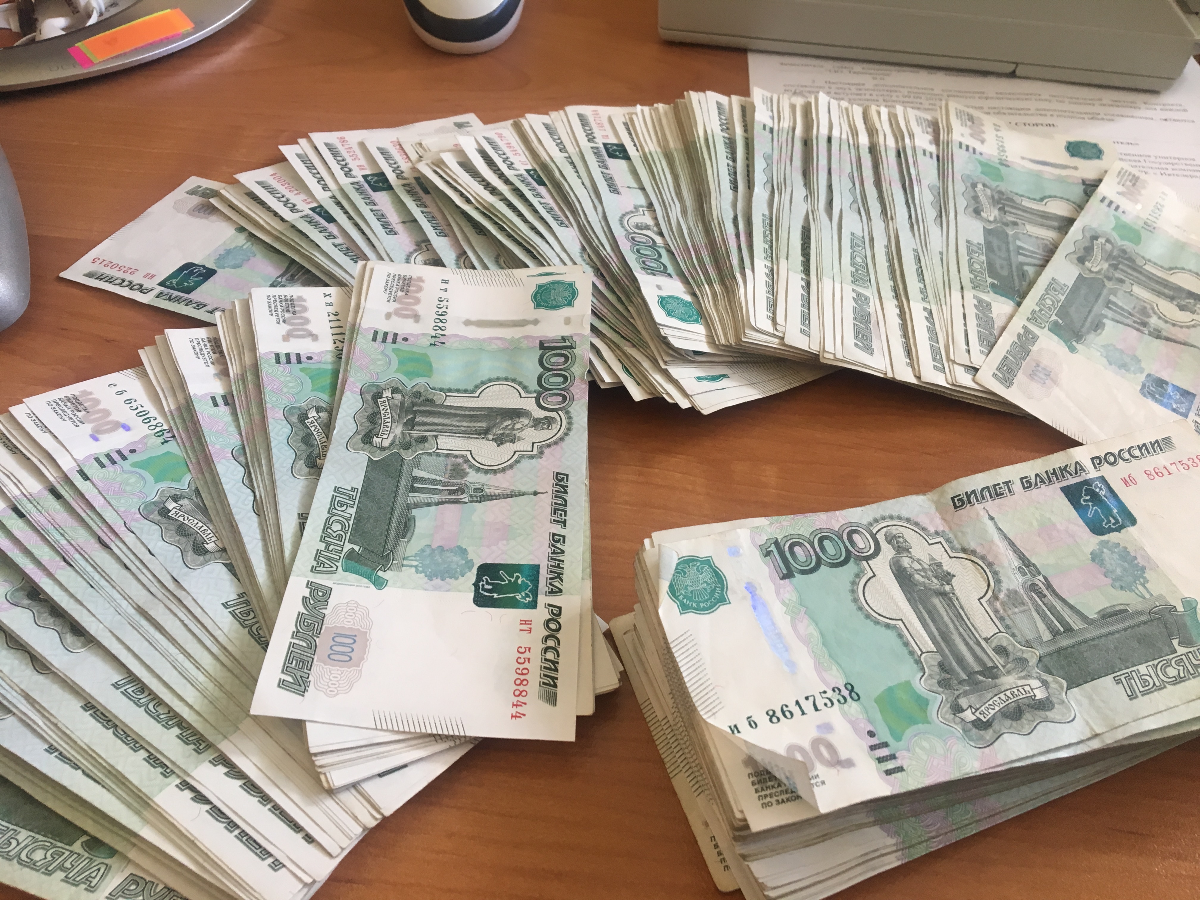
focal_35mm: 29
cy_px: 450
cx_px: 600
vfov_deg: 48.2
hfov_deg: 61.7
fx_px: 1005
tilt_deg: -47.3
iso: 100
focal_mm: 4.15
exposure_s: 1/33
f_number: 2.2
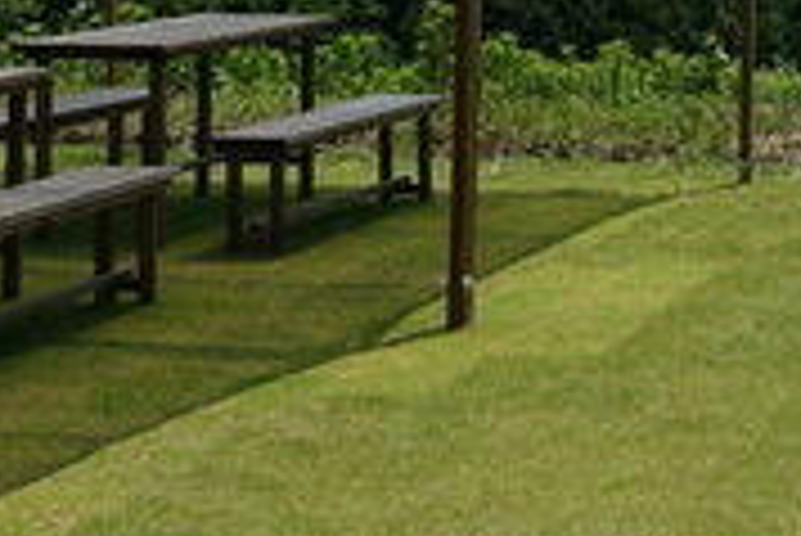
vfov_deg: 11.9
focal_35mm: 110
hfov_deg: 17.6
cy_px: -297
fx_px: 2449
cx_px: 992
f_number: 5.6
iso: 125
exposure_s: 1/800
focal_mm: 8.8
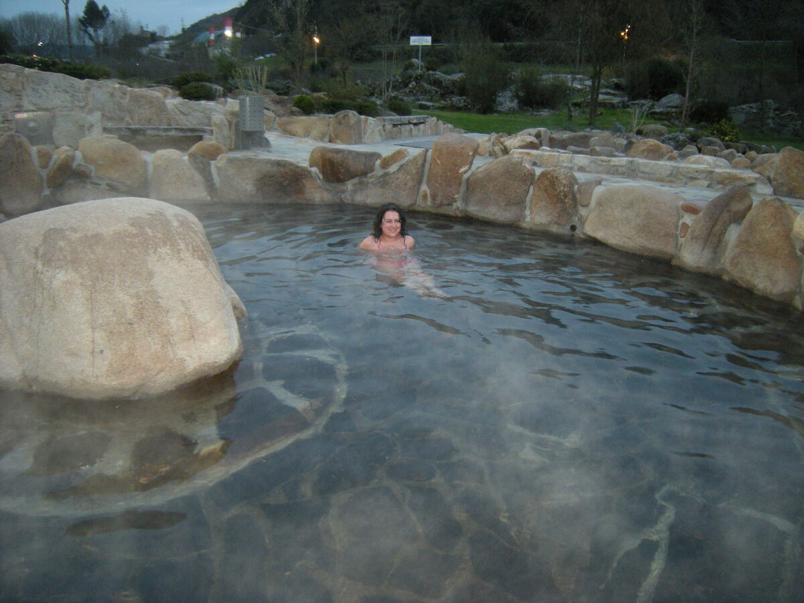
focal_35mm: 28
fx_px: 650
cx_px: 402
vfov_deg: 49.7
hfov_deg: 63.4
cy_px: 302
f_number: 2.8
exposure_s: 1/30
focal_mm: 4.7
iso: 312
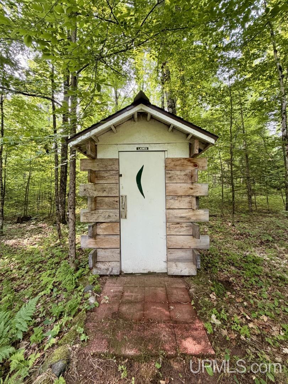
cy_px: 192
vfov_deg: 102.1
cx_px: 144
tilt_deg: +0.3
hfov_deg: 85.7
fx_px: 155
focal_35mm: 14
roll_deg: -0.6
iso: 125
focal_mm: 2.22
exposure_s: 1/121
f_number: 2.2
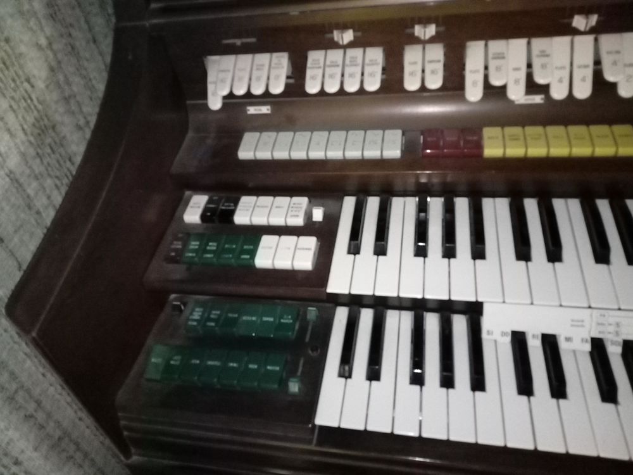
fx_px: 494
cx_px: 316
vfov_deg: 51.4
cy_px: 238
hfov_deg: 65.3
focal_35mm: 27
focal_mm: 3.5
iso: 1830
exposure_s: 1/20
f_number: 2
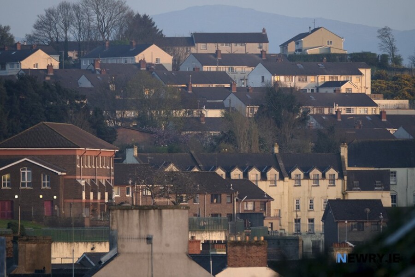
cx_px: 208
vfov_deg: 2.1
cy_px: 138
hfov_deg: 3.1
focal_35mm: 655
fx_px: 7550
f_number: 7.3
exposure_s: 1/240
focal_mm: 436.8
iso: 800
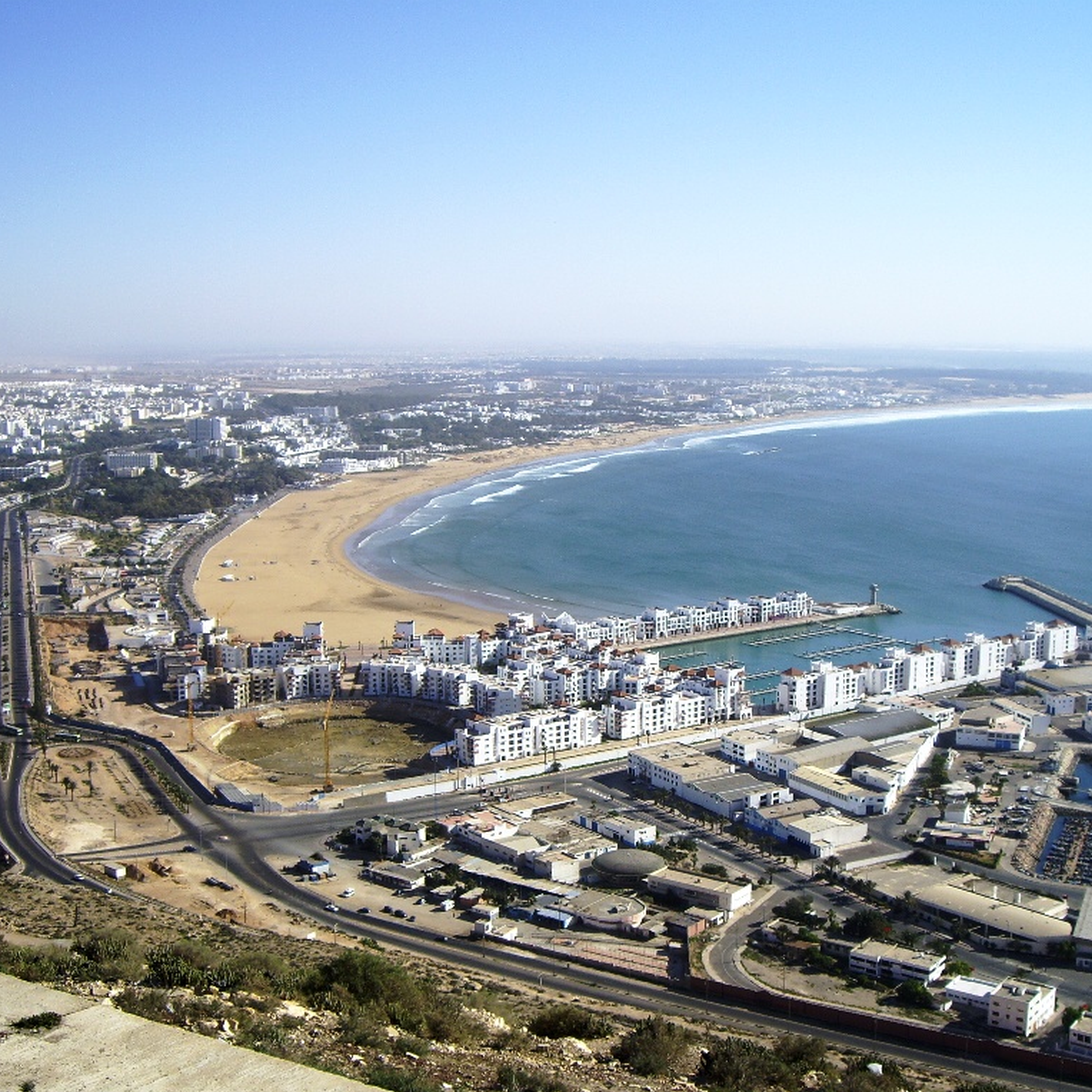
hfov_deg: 37.6
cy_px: 547
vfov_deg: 37.6
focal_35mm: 45
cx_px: 556
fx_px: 1606
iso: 50
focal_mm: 6.2
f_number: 4.3
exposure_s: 1/320
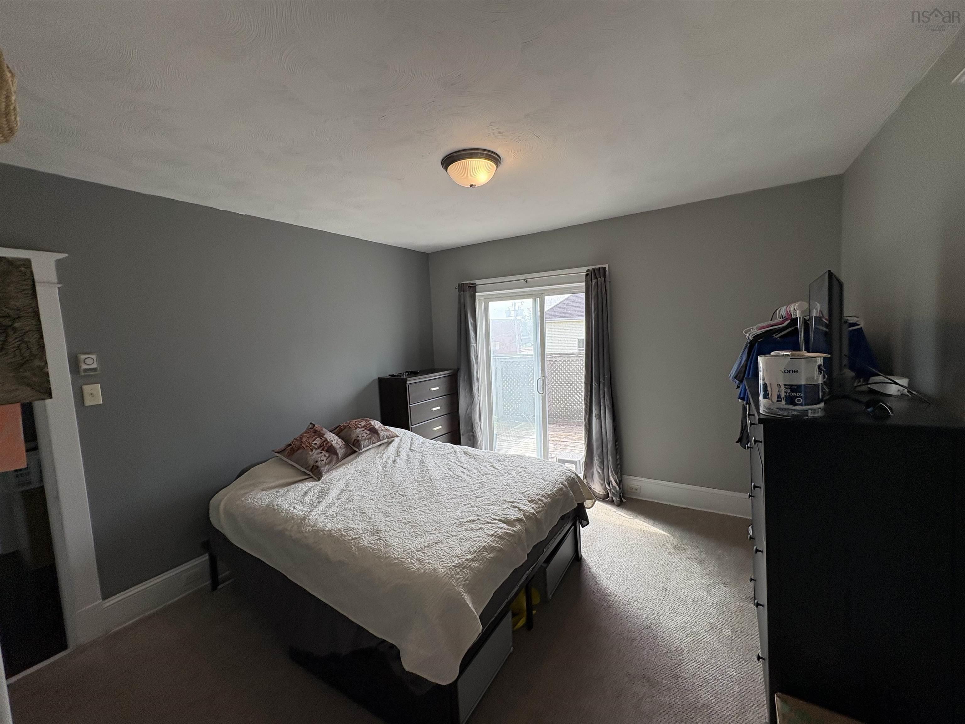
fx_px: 390
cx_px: 482
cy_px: 362
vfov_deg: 85.7
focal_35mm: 14
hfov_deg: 102.1
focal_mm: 2.22
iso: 64
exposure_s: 1/137
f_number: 2.2
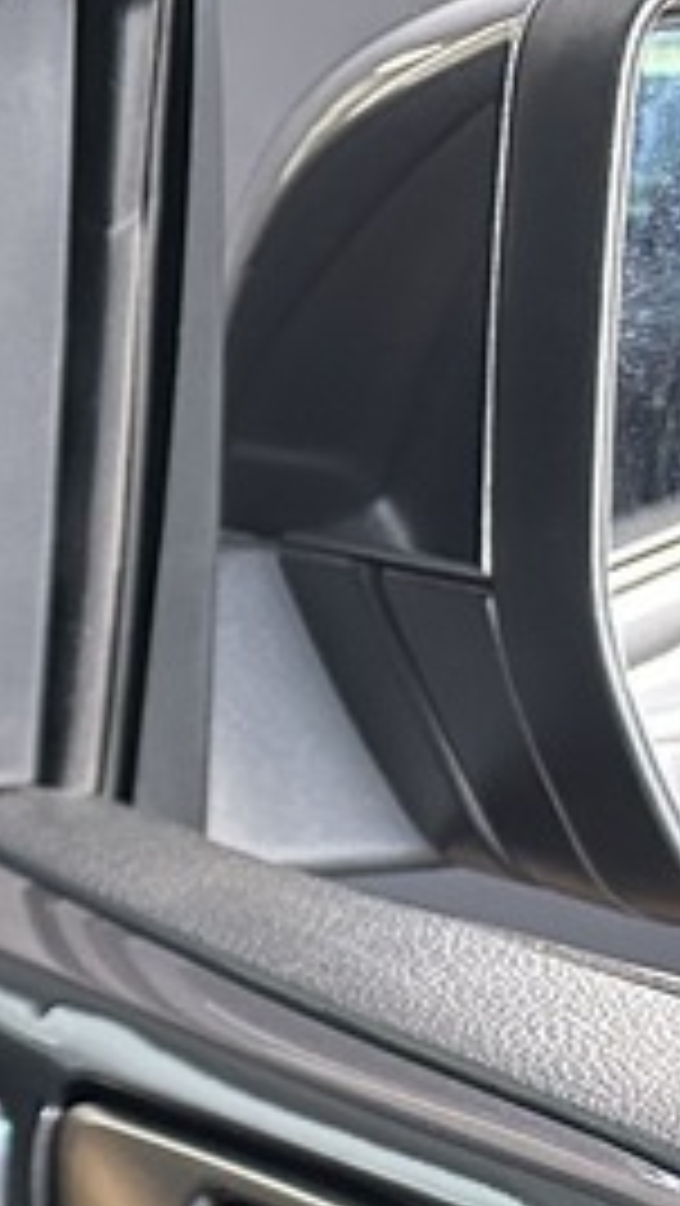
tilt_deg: -22.8
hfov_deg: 9.0
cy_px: 1382
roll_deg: -4.3
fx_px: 3201
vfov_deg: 20.2
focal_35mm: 100
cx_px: -1554
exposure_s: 1/60
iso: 500
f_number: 1.78
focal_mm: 6.86
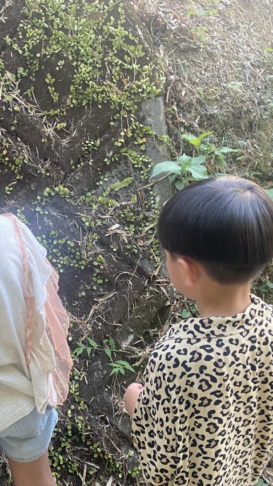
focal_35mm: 40
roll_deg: +6.5
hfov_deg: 28.3
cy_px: 247
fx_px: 515
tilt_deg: -25.0
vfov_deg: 50.5
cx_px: 16
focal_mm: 4.25
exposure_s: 1/60
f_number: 1.8
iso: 125
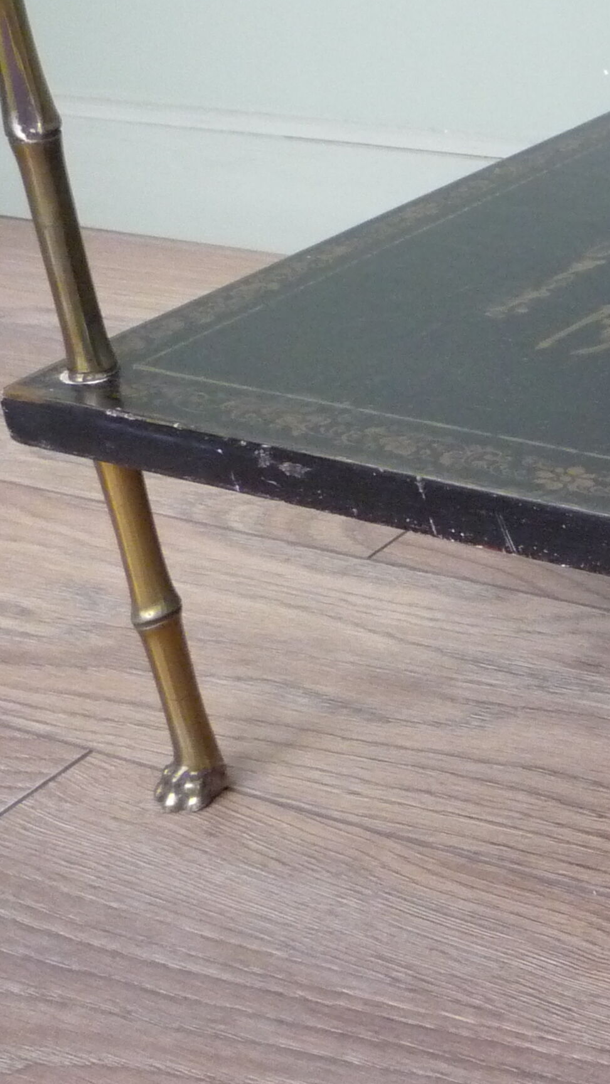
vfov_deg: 30.6
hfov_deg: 16.1
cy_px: 568
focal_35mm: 69
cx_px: 893
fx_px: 1984
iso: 400
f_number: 3.3
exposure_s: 1/20
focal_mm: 5.2
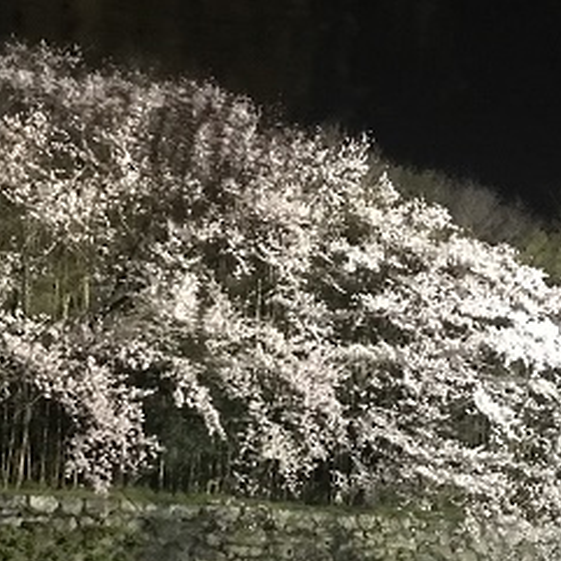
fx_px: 1357
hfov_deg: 23.0
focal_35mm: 74
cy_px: 549
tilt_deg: +3.9
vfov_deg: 22.5
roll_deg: +1.1
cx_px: 454
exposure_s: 1/5
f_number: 1.8
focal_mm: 3.99
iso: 80
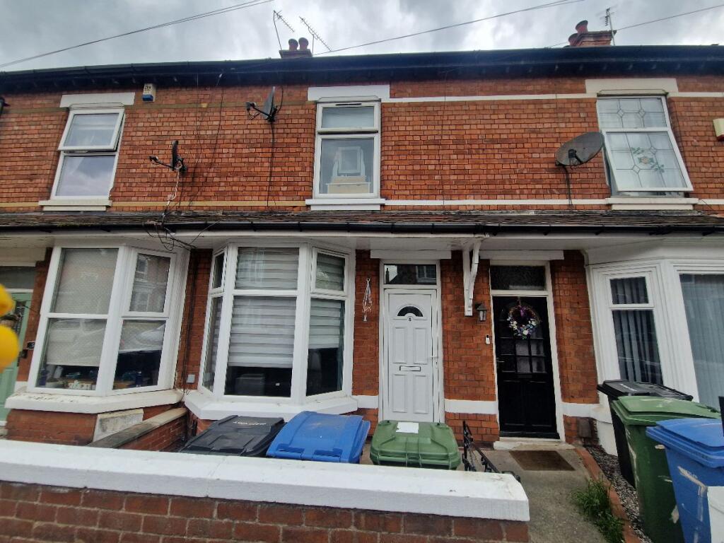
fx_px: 272
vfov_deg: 89.9
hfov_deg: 106.2
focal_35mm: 13
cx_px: 362
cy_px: 272
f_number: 2.2
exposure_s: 1/496
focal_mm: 2.2
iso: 50
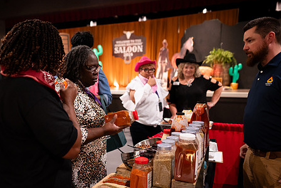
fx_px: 242
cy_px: 112
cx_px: 113
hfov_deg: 59.8
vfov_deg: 42.2
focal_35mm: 31
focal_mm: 24
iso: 1250
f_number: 1.8
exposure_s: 1/200
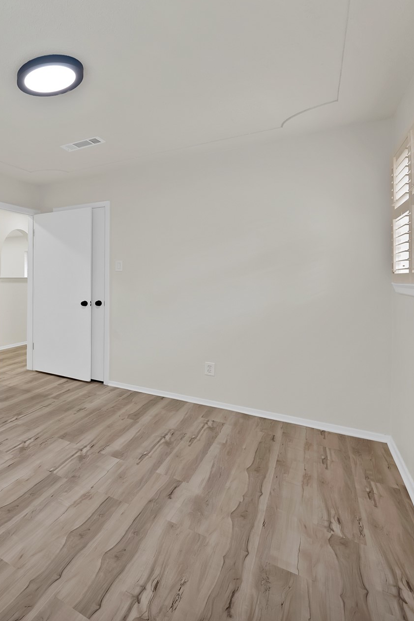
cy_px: 299
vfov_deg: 86.9
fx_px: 328
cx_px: -31
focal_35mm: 19
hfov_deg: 48.2
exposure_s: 1/3
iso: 640
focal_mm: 12
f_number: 9
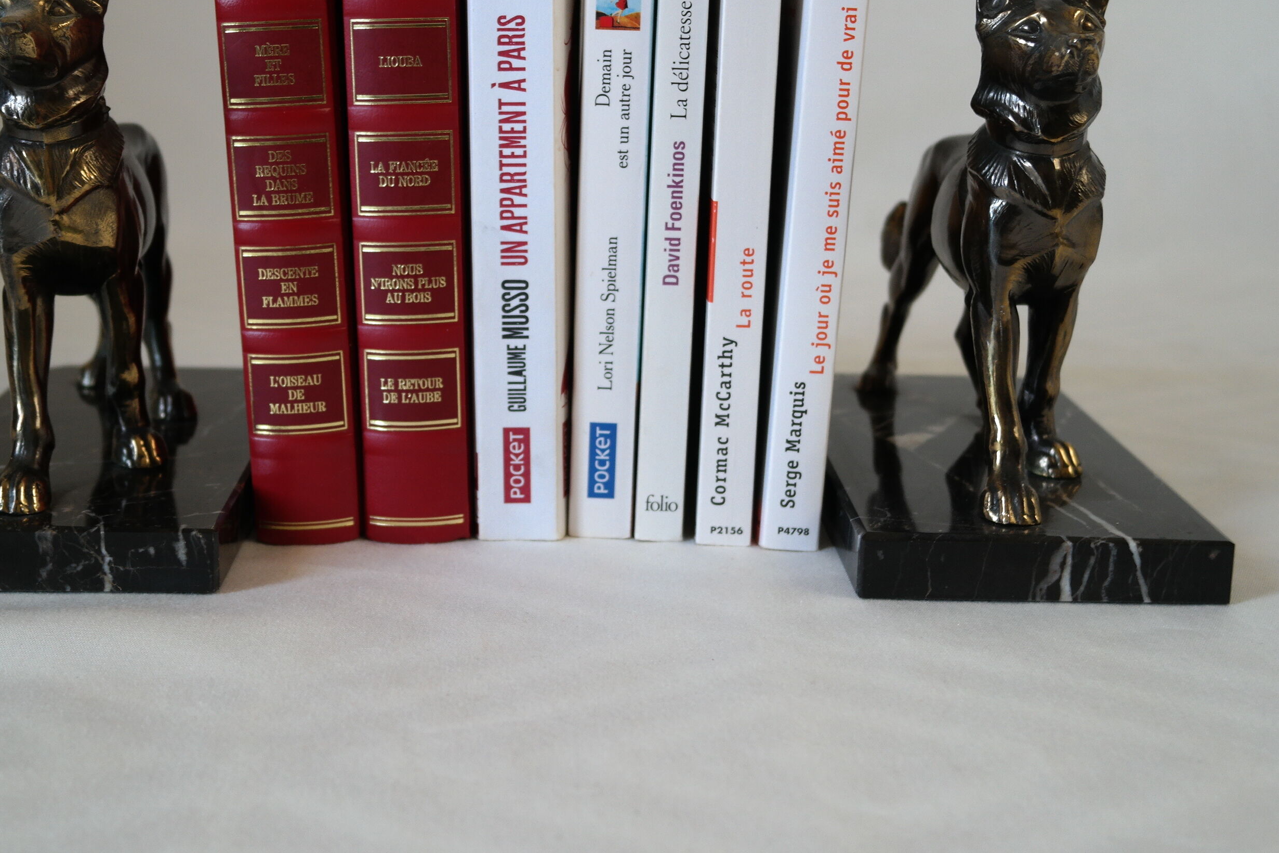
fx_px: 1847
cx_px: 548
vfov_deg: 26.0
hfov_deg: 38.1
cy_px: 350
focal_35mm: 52
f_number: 4
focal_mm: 28
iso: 400
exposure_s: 1/50
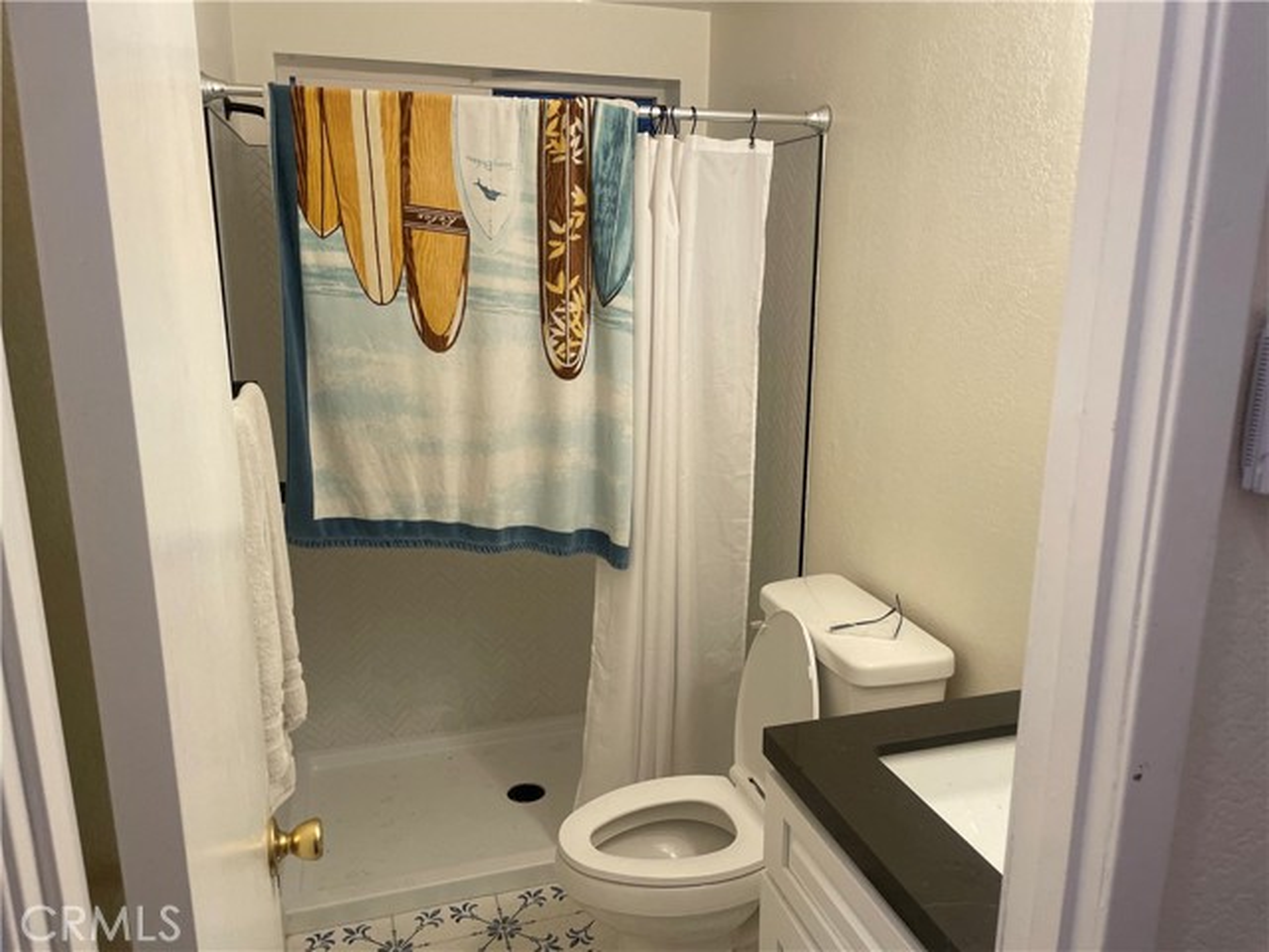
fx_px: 953
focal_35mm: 26
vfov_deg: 53.1
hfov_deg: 67.3
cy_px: 476
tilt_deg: -14.1
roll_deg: -0.4
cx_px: 634
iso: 100
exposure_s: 1/120
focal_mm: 4.2
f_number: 1.6
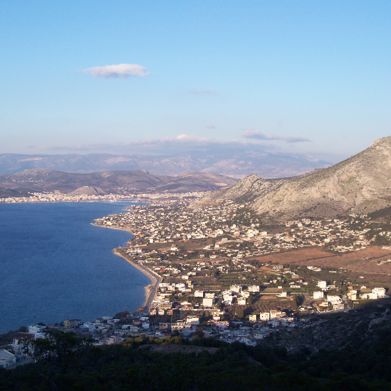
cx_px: 193
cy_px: 194
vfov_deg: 27.3
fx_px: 805
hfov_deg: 27.3
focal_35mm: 63
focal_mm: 8.7
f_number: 3.2
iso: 80
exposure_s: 1/634
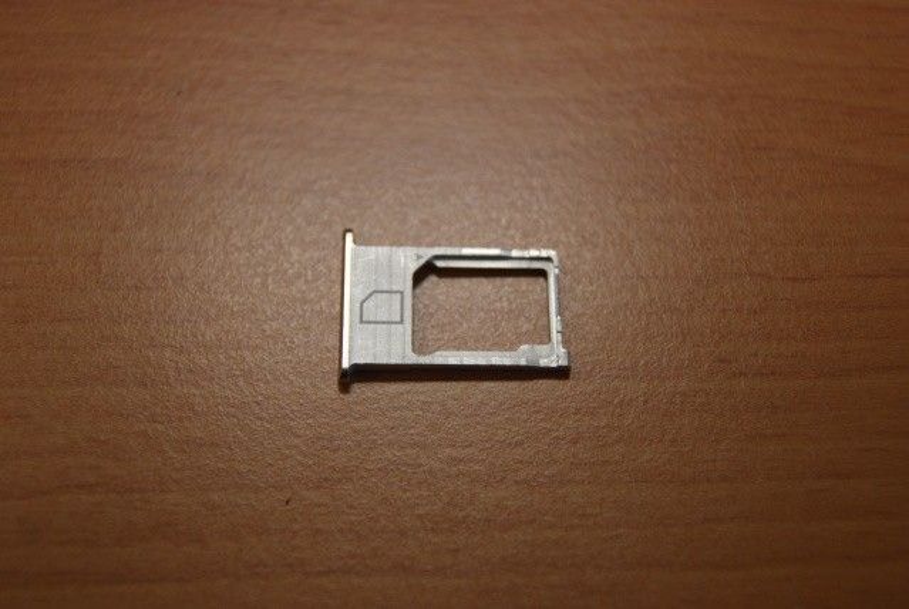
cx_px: 454
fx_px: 1327
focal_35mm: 52
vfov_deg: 25.8
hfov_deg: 37.8
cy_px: 304
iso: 320
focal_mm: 35
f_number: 5
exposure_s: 1/60
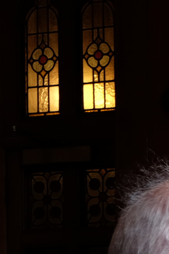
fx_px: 1008
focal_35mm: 143
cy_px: 310
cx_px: 447
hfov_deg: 8.5
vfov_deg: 13.9
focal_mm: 22.2
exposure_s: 1/100
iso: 400
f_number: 5
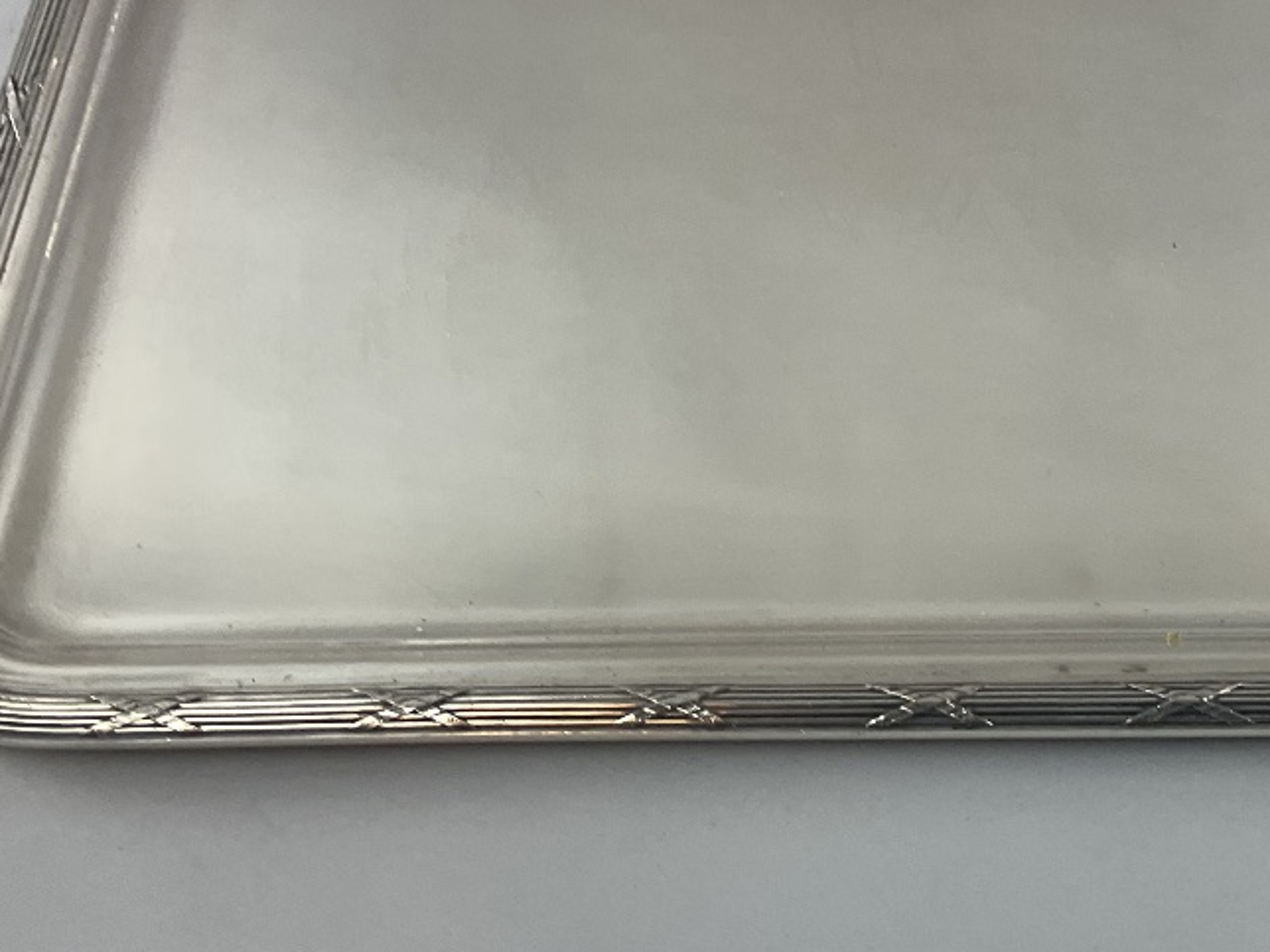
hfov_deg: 35.1
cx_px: 889
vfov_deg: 27.0
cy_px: 361
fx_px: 1981
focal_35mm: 54
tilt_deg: -57.7
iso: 32
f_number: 1.8
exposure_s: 1/100
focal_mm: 3
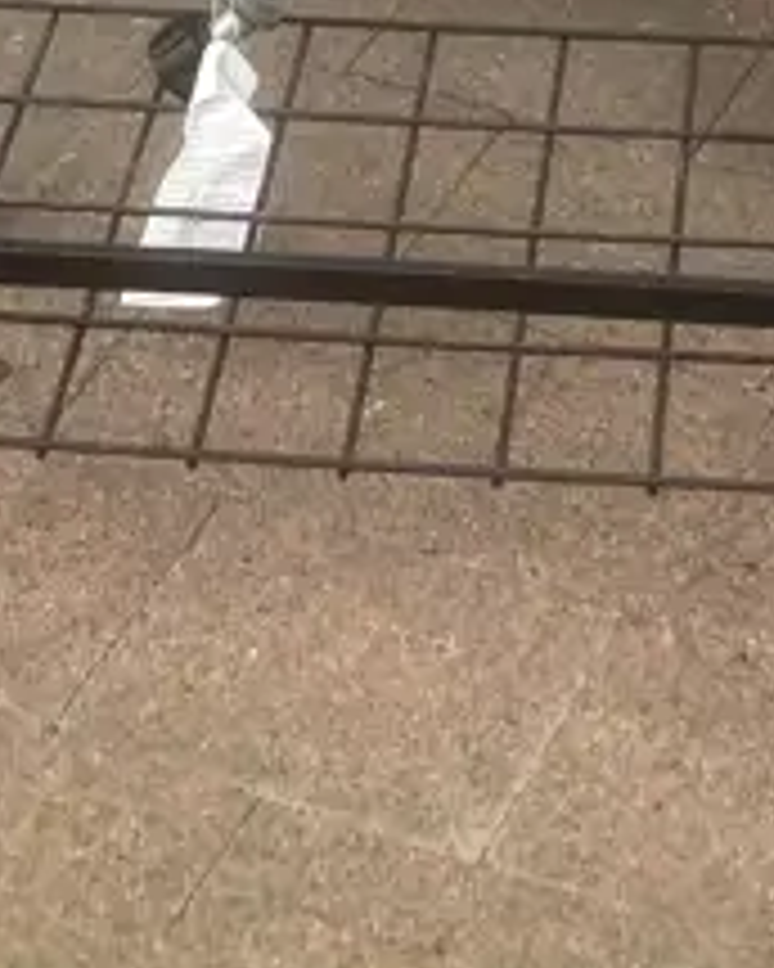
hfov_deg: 11.9
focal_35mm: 130
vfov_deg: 14.1
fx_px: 3722
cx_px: 346
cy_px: -378
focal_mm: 3.99
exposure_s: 1/121
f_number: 1.8
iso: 25
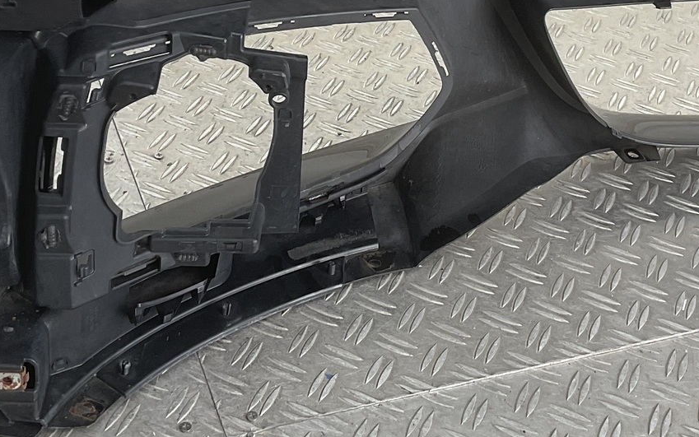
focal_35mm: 73
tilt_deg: -31.0
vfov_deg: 17.3
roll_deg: -9.0
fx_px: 1391
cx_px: 353
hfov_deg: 28.2
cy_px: -39
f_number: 1.8
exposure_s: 1/100
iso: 20
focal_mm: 3
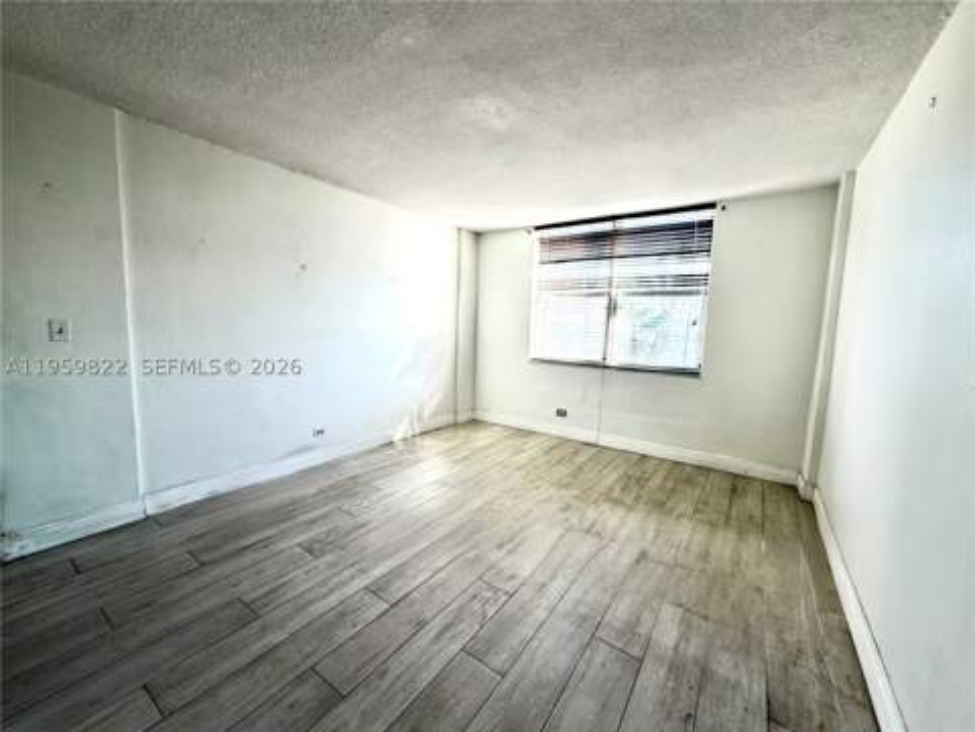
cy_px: 366
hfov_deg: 102.1
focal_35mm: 14
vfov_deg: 85.7
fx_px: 394
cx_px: 488
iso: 80
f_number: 2.2
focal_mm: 2.22
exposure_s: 1/121
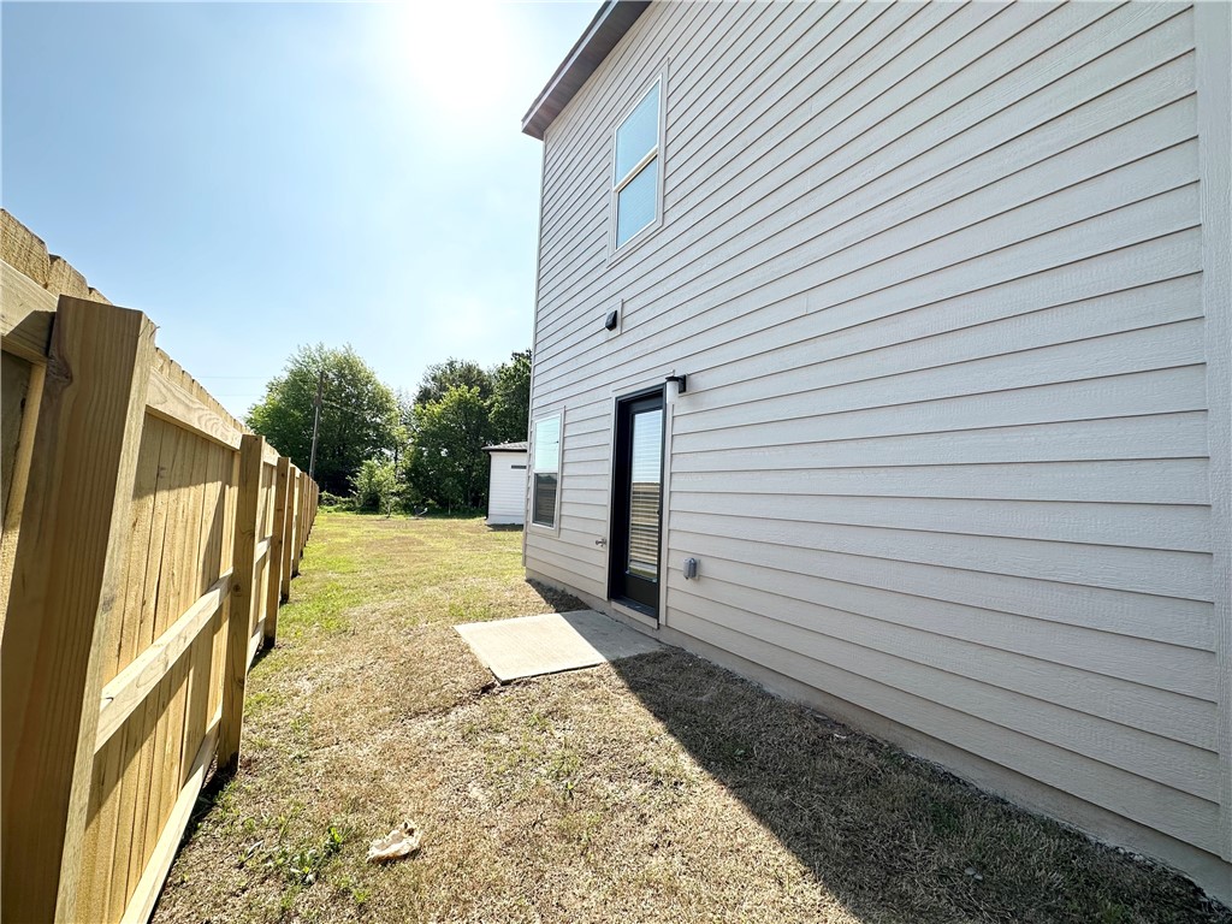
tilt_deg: +3.6
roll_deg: -2.4
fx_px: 498
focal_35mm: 14
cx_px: 616
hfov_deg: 102.1
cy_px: 462
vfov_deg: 85.7
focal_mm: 2.22
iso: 40
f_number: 2.2
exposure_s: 1/1642
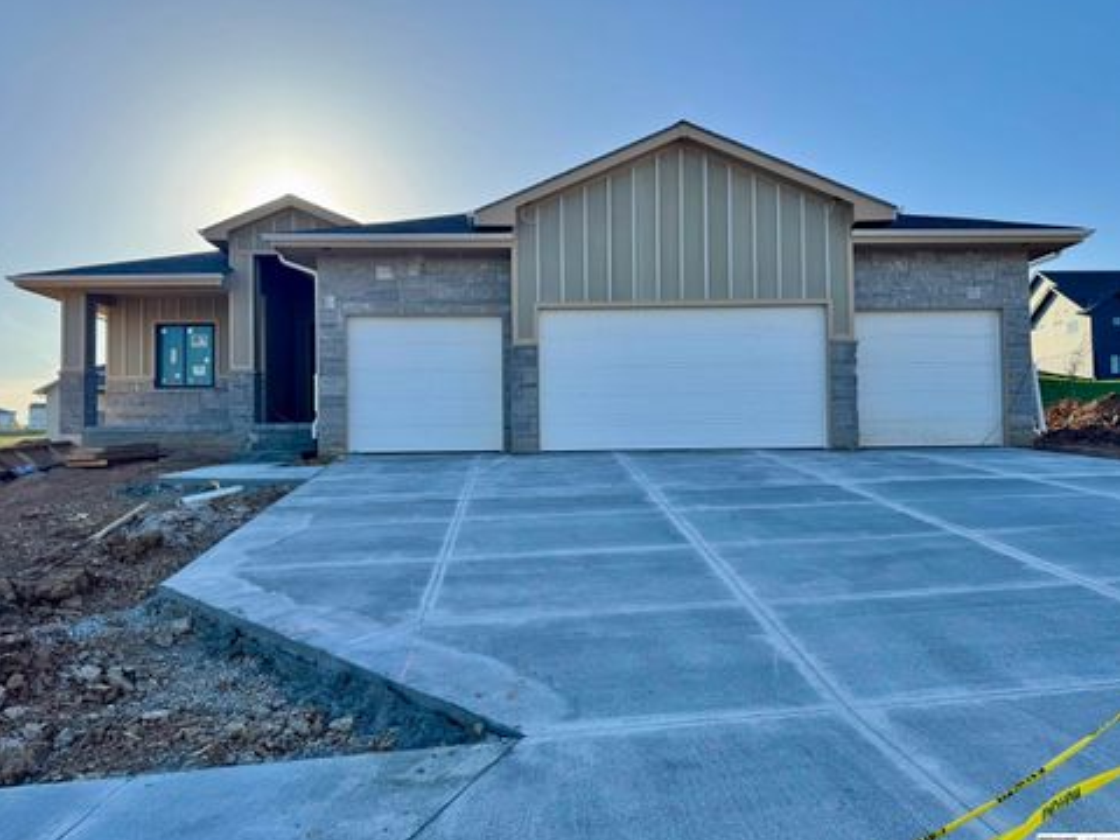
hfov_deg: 69.4
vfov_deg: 54.9
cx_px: 541
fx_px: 809
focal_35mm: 25
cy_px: 419
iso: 80
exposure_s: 1/3413
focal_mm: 6.76
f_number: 1.78
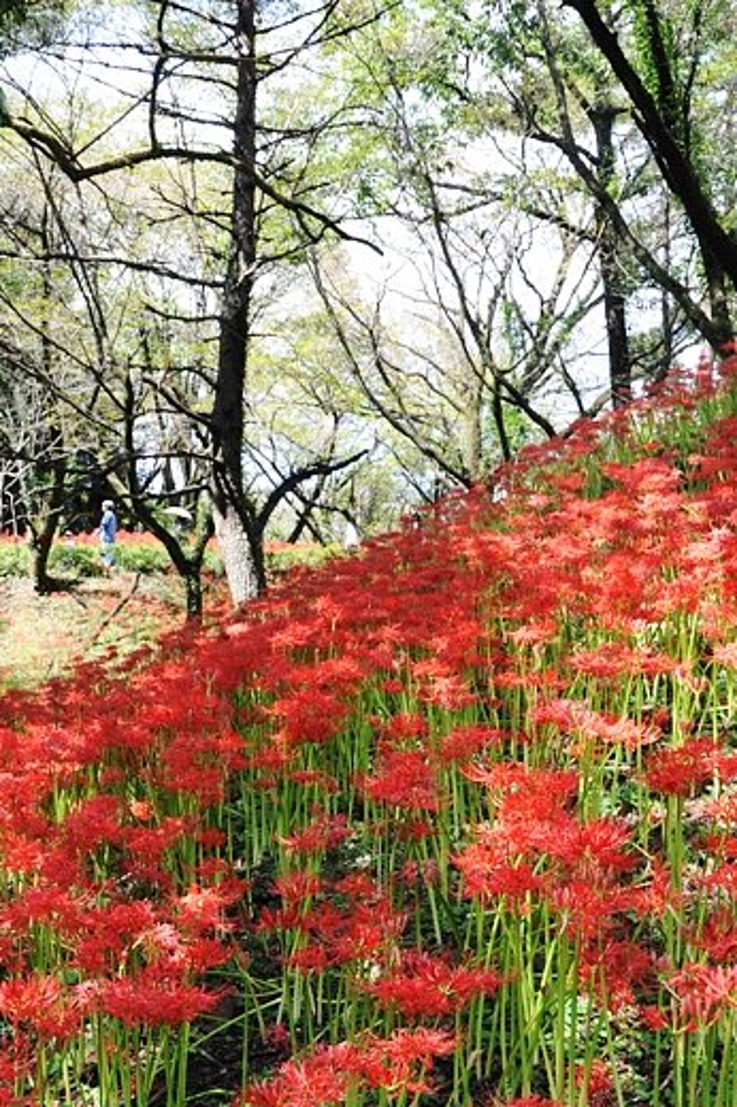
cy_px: 556
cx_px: 322
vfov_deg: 40.4
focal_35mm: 49
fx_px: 1507
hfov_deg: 27.5
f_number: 13
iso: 400
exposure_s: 1/60
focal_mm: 32
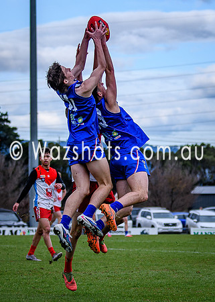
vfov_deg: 7.4
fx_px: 2329
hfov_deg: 5.3
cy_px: 188
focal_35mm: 272
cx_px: 178
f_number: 2.8
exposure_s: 1/2000
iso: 125
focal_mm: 70
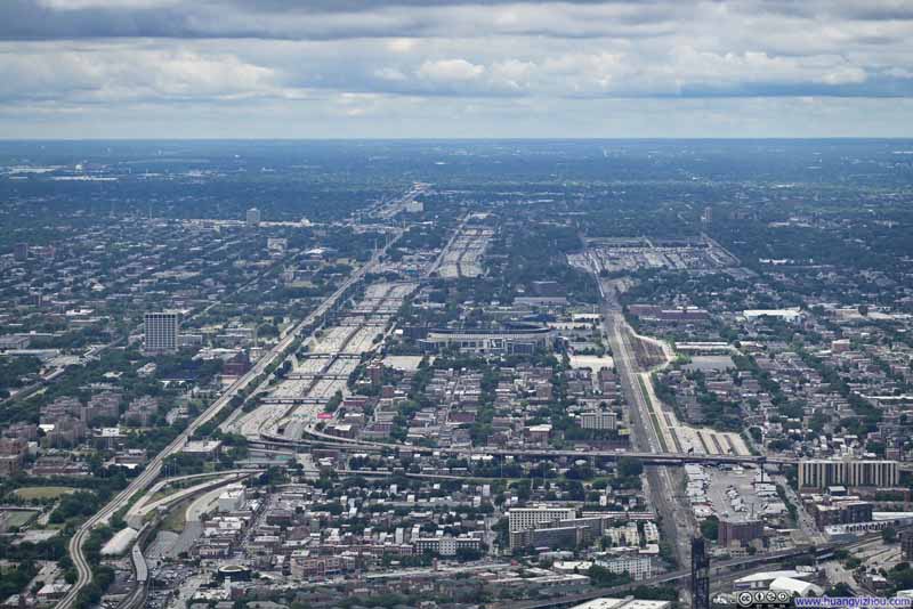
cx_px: 456
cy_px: 304
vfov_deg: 11.4
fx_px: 3044
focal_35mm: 120
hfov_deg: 17.1
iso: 100
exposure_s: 1/500
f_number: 5
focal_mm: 120
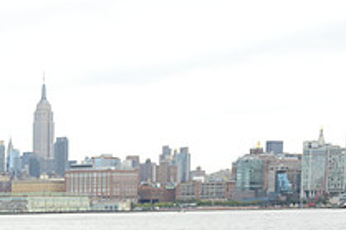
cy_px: 312
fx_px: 1066
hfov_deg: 17.3
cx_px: -103
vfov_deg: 11.9
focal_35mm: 111
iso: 400
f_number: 9
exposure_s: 1/250
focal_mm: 40
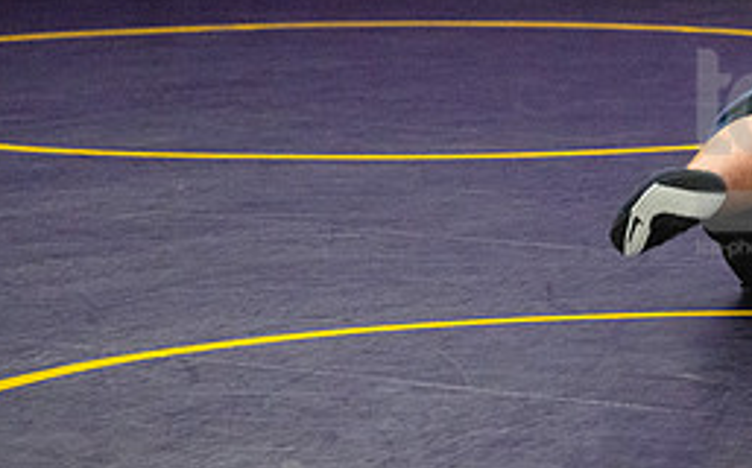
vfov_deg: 4.2
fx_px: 6367
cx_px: 787
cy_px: 154
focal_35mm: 311
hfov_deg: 6.7
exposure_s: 1/640
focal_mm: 135
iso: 6400
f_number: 4.5
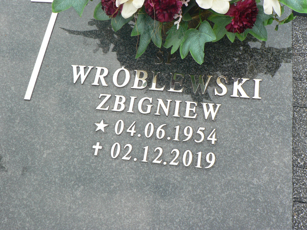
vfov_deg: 30.9
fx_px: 417
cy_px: 115
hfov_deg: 40.4
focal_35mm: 47
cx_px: 154
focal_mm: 7.8
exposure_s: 1/100
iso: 80
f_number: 4
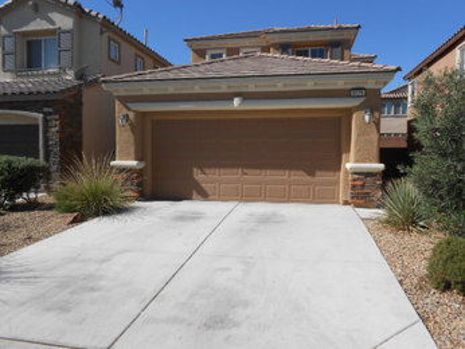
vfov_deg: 53.1
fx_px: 350
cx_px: 232
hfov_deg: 67.3
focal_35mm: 26
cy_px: 174
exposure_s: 1/1000
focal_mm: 4.6
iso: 80
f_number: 3.5
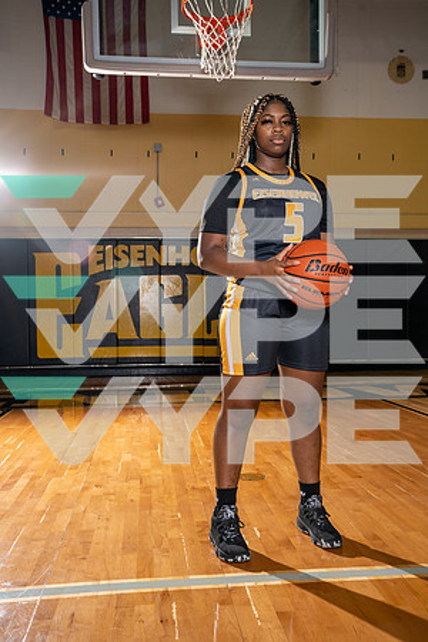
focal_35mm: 34
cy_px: 321
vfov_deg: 55.8
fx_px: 606
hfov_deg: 38.9
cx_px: 214
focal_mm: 34
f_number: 6.3
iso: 320
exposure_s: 1/250
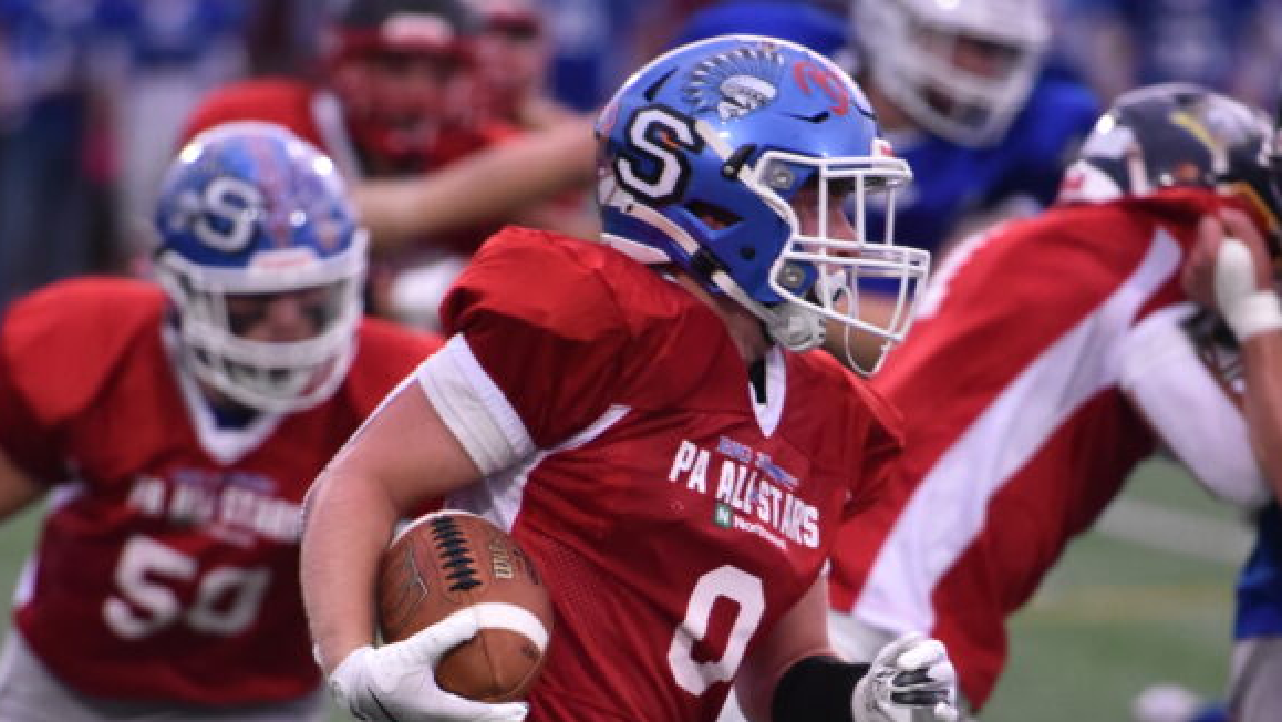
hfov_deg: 5.0
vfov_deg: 2.8
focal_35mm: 434
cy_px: 586
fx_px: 14757
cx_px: 525
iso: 4000
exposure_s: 1/2500
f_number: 2.8
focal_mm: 200
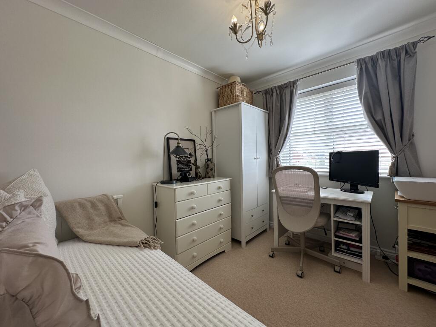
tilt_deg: -1.0
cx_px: 218
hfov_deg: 102.1
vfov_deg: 85.7
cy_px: 164
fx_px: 176
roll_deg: +1.0
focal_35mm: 14
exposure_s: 1/100
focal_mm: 2.22
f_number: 2.2
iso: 80
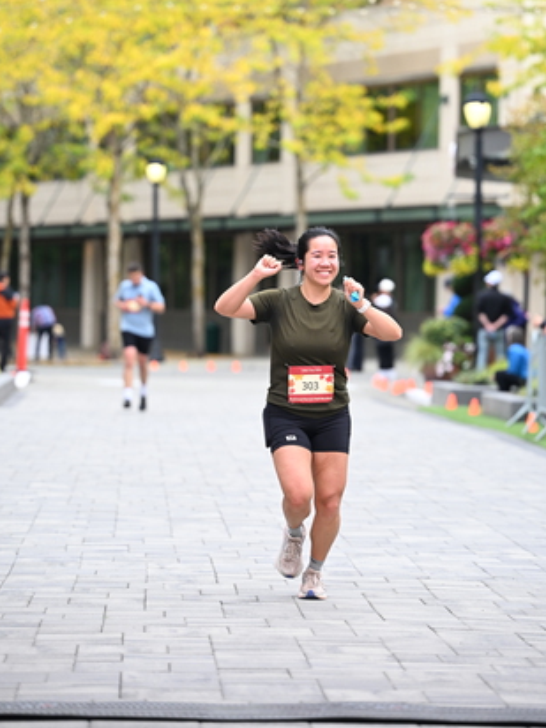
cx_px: 291
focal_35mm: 167
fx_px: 3512
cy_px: 276
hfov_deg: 8.9
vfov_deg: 11.8
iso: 640
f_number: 2.8
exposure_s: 1/1600
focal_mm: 130
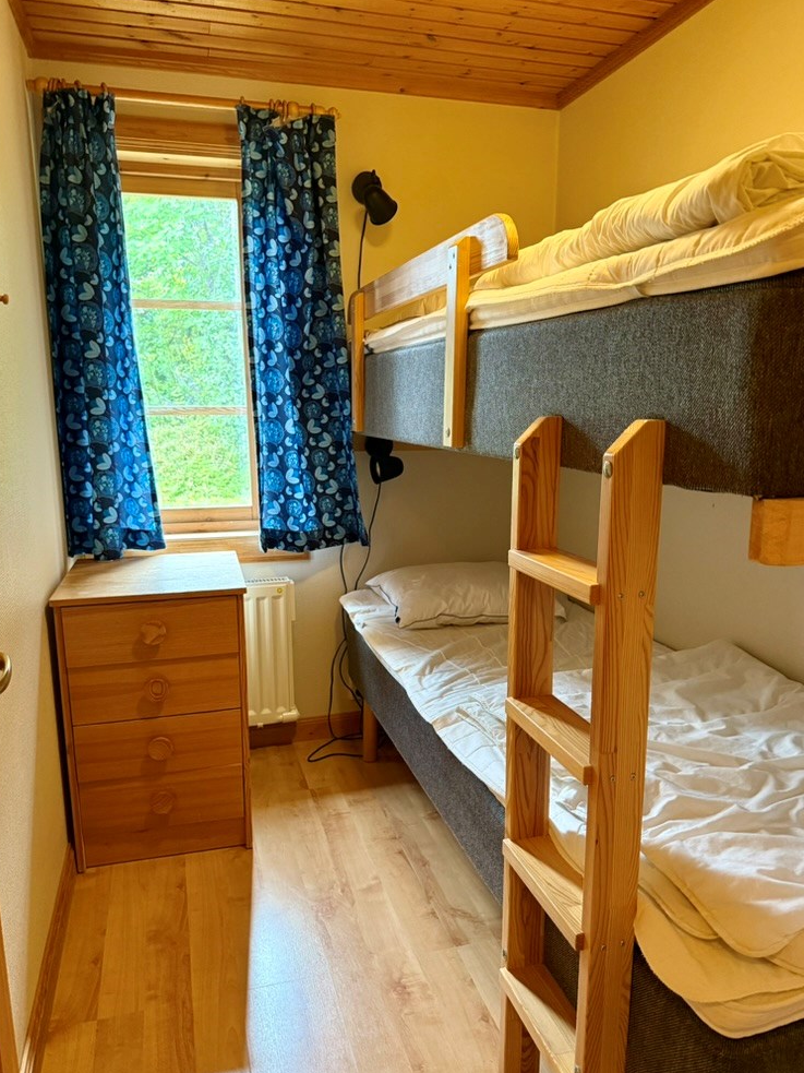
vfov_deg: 69.4
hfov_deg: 54.9
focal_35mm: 25
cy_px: 553
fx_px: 774
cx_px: 403
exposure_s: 1/50
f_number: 1.78
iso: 320
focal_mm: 6.76
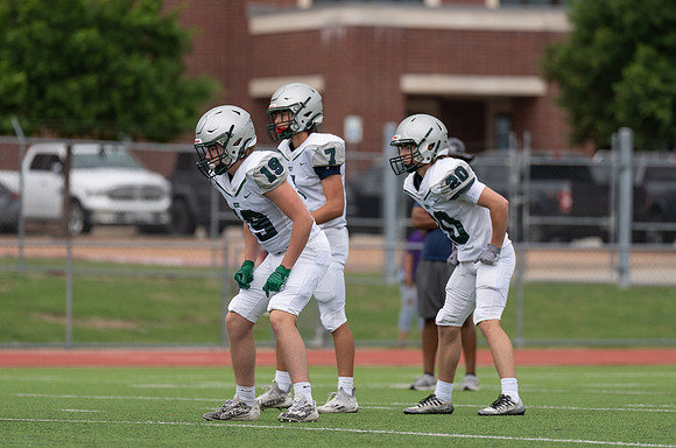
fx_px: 6399
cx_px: 325
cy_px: 210
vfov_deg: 4.0
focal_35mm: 342
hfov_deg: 6.0
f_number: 2.8
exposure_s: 1/1250
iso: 250
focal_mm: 200
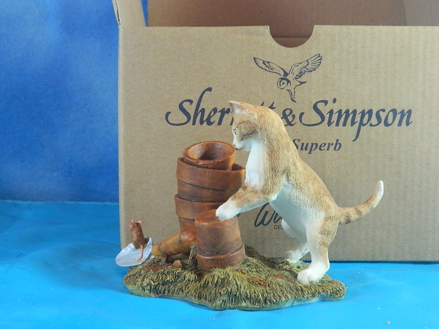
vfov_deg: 25.7
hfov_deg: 33.8
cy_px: 164
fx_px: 723
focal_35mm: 57
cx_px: 220
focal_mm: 10.2
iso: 400
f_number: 3.8
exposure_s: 1/25
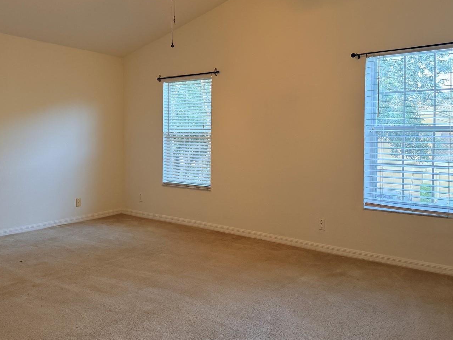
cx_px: 235
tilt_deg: -0.6
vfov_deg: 46.6
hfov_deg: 59.9
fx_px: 393
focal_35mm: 30
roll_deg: +0.6
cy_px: 141
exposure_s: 1/120
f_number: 1.78
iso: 200
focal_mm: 6.76
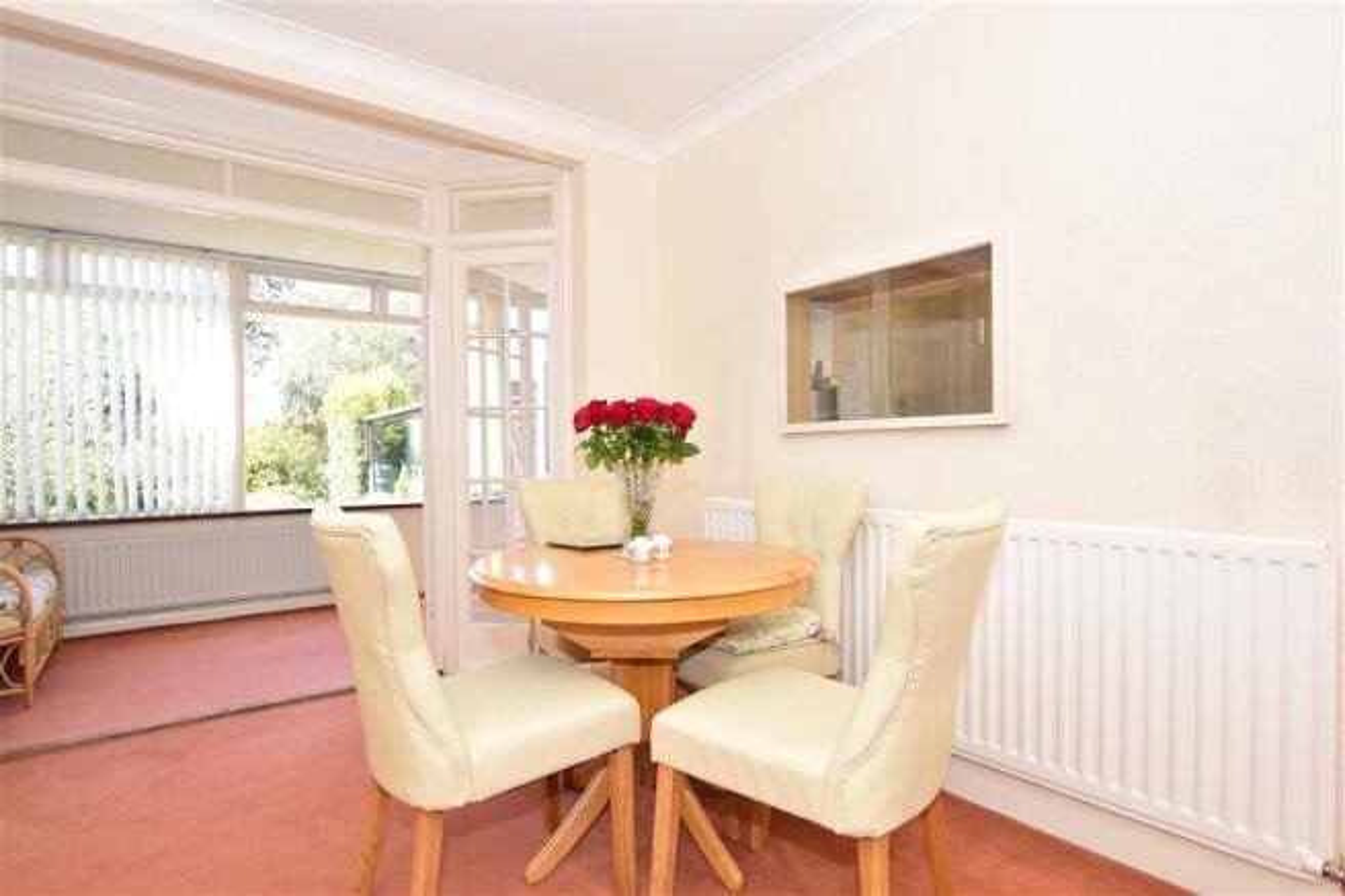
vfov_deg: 67.4
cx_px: 672
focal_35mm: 18
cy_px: 448
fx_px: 672
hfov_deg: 90.0
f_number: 5.6
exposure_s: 1/200
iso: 500
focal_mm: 12
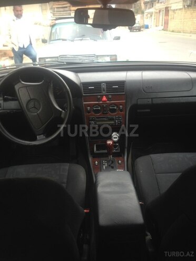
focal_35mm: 33
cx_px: 98
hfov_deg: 42.9
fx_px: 249
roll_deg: +0.2
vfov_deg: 55.4
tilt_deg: -26.4
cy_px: 130
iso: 50
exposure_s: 1/60
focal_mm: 4.12
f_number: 2.4
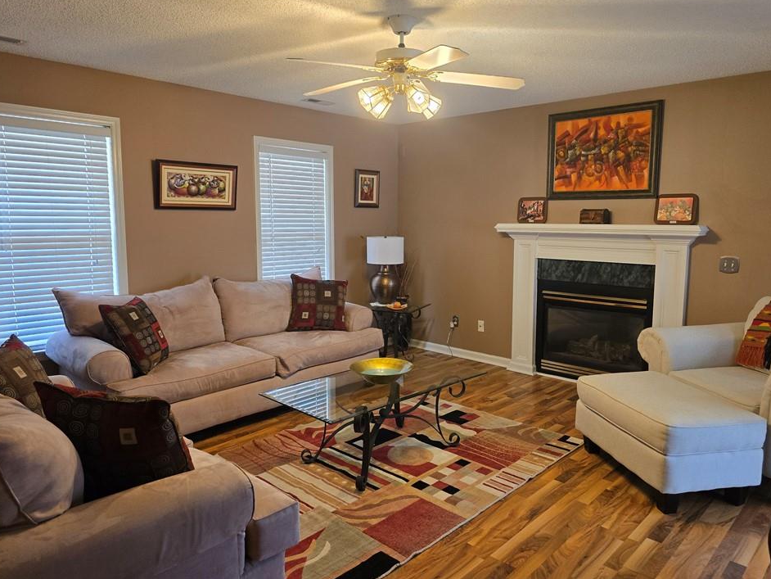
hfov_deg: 69.4
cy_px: 279
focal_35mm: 25
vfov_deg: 54.9
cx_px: 395
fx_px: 557
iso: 320
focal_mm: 6.3
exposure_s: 1/120
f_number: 1.7
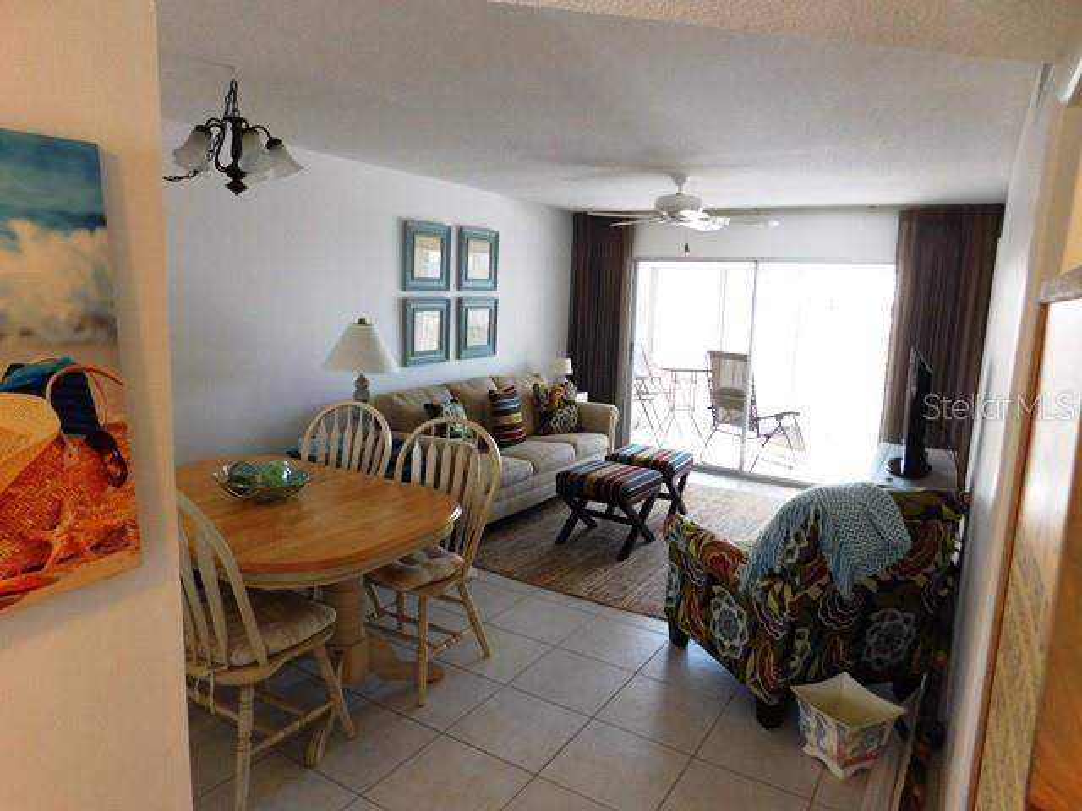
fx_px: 719
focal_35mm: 23
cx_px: 541
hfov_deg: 73.9
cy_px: 406
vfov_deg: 58.9
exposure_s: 1/40
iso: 125
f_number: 3
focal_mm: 4
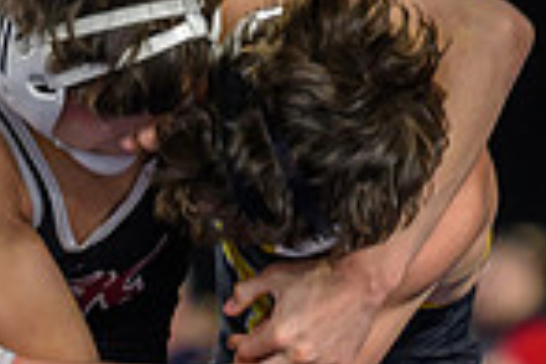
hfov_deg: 3.7
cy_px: 398
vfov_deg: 2.5
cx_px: 305
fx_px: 8356
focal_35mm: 551
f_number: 2.8
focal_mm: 125
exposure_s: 1/640
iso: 2000
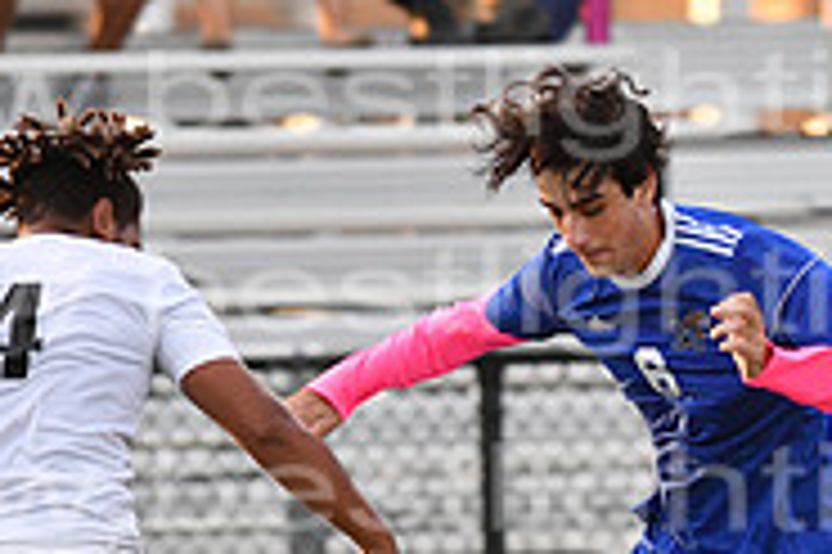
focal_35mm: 1411
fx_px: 32580
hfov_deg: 1.5
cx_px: 747
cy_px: 597
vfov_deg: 1.0
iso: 1600
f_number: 4
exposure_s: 1/1000
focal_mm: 300
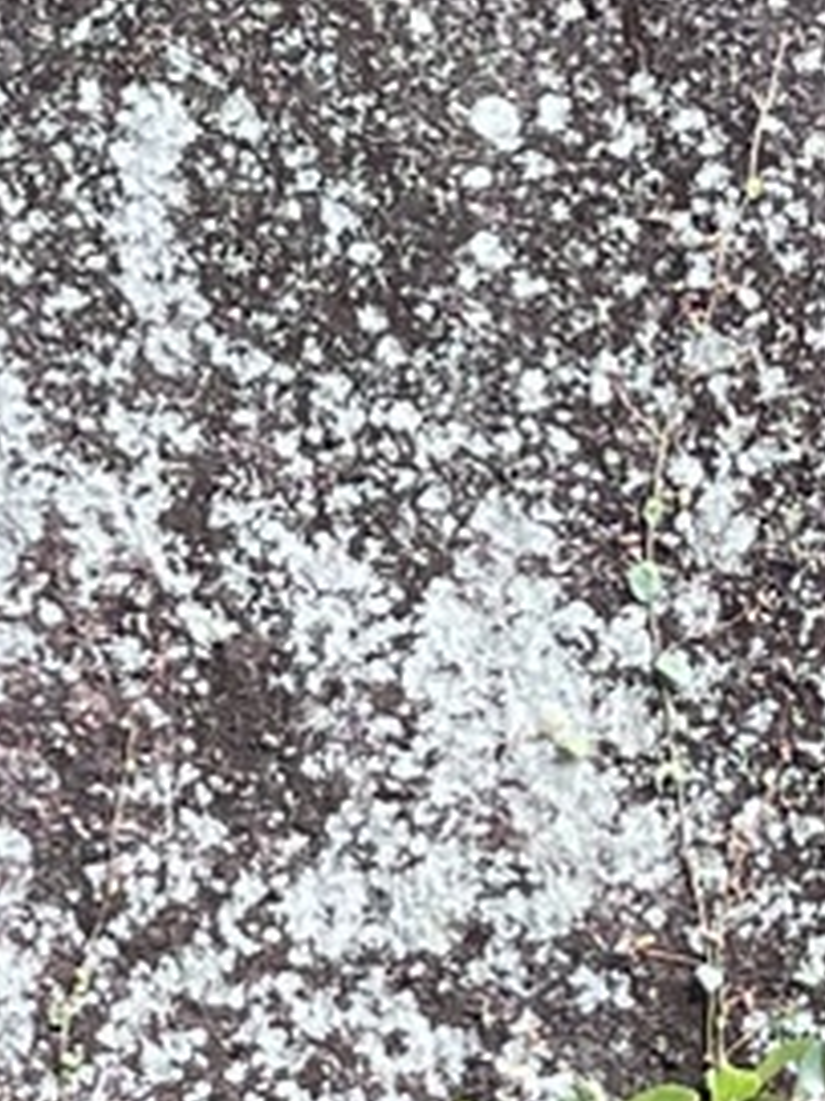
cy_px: 2657
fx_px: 6106
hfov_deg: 7.2
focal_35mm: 192
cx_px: -1235
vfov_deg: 9.2
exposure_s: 1/121
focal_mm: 4.2
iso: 80
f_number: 1.6
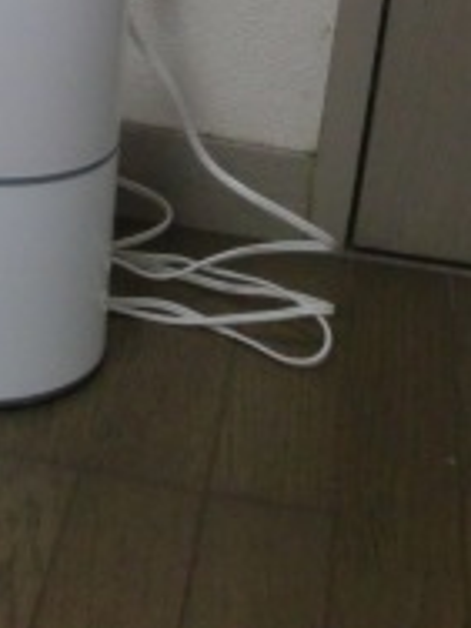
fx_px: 1959
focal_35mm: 108
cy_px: -85
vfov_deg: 17.5
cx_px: -82
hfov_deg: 13.4
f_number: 3.1
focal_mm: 7.6
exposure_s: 1/60
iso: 640
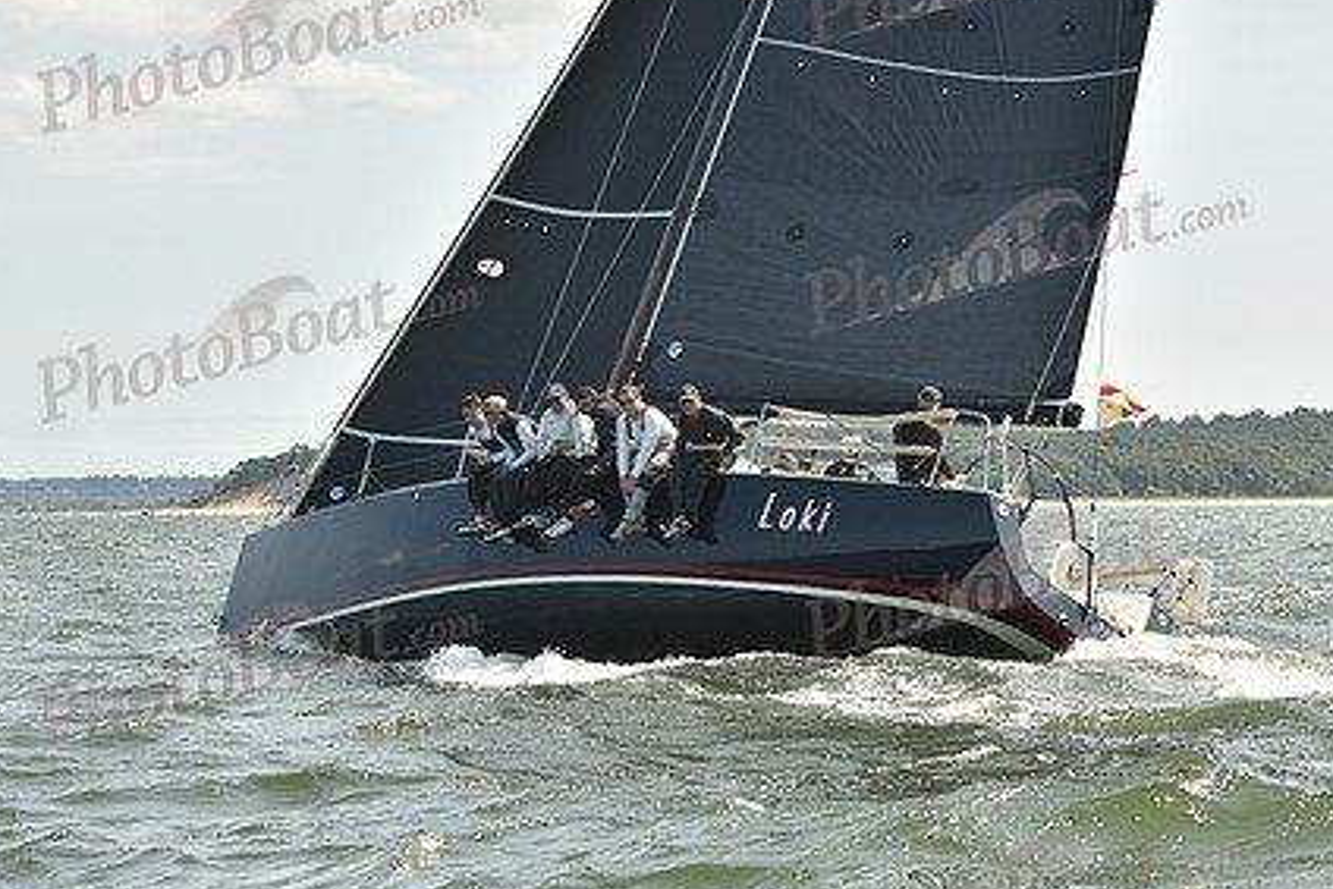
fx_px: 4963
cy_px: 460
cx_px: 644
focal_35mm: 134
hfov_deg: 15.3
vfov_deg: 10.2
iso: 250
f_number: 7.1
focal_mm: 98
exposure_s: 1/800
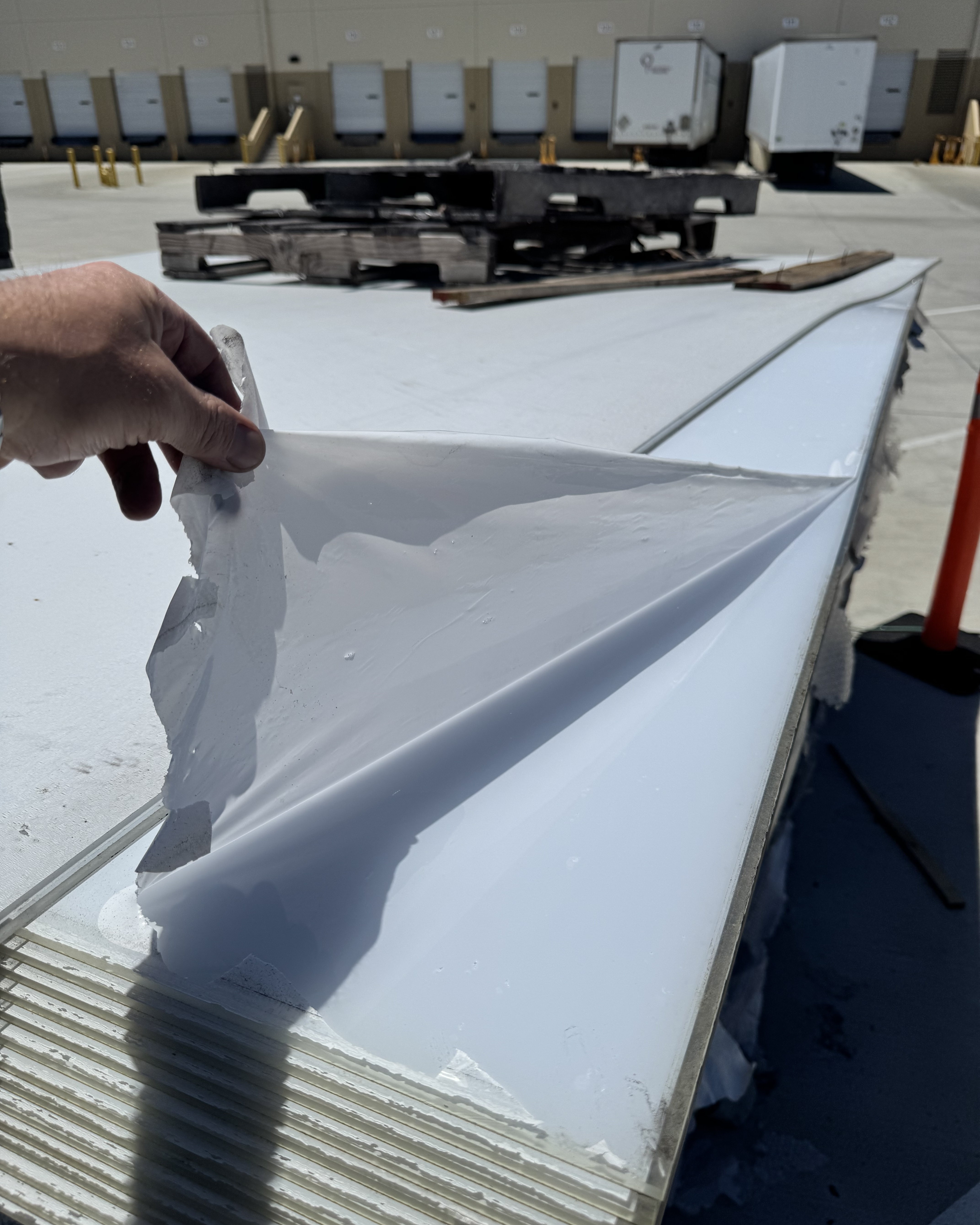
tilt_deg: -28.3
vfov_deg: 68.1
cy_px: 642
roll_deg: +0.1
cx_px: 490
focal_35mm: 25
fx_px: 906
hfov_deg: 56.8
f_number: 1.78
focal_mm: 6.76
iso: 64
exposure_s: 1/15152
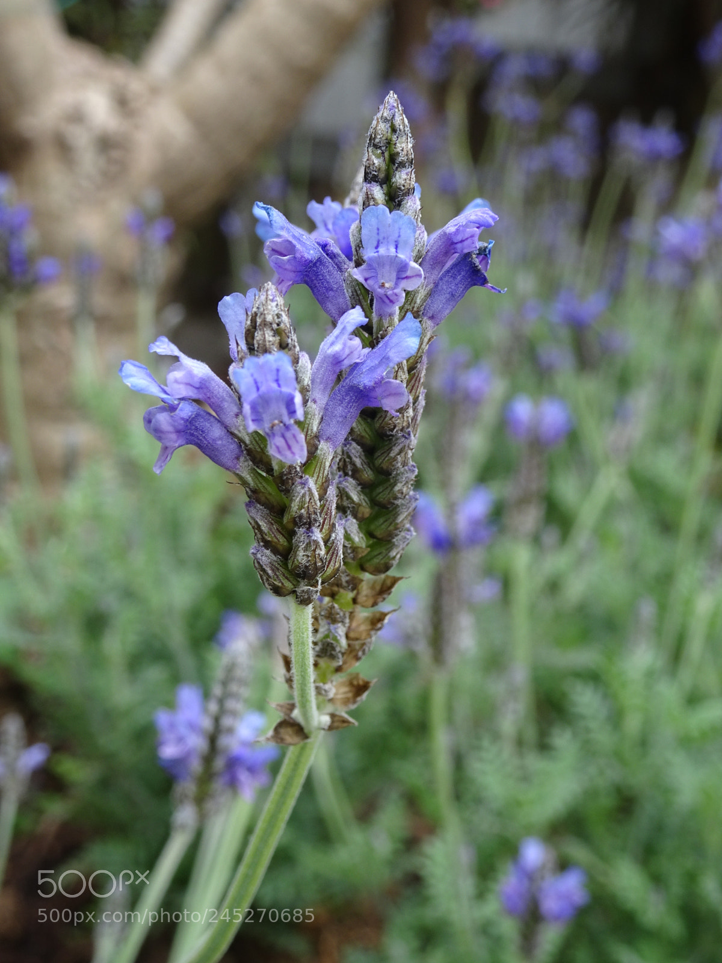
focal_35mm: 50
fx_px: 1390
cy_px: 482
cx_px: 361
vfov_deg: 38.2
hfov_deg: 29.1
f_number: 4.5
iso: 80
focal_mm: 8.51
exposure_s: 1/50
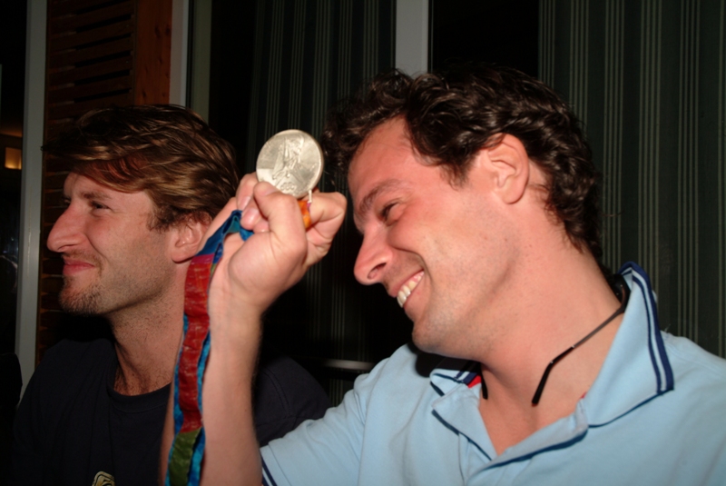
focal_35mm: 40
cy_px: 243
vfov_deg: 33.1
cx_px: 363
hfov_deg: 47.9
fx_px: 817
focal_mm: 27
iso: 100
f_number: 6.7
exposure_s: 1/60
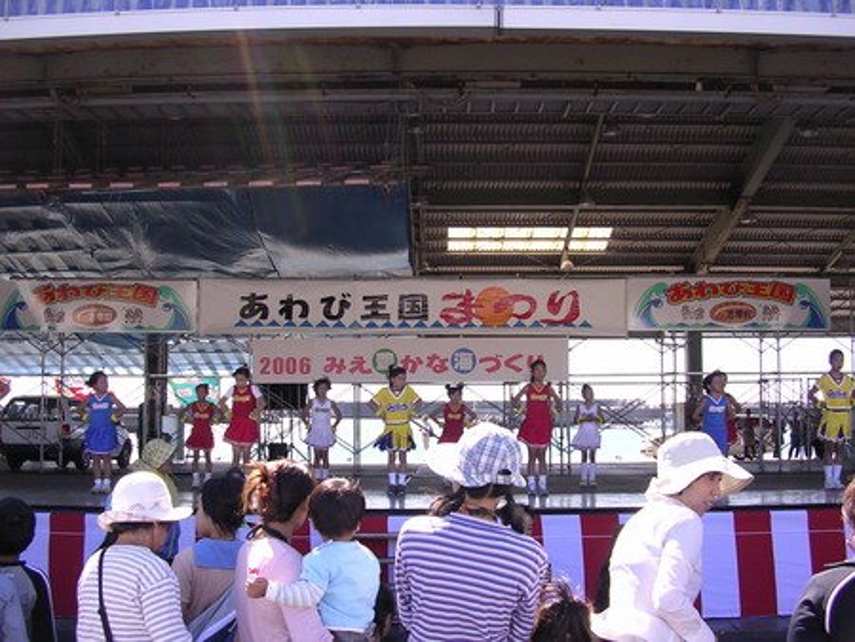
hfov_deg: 49.0
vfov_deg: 37.8
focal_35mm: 38
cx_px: 428
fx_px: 939
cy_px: 321
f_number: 2.8
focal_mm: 5.8
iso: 100
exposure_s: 1/279
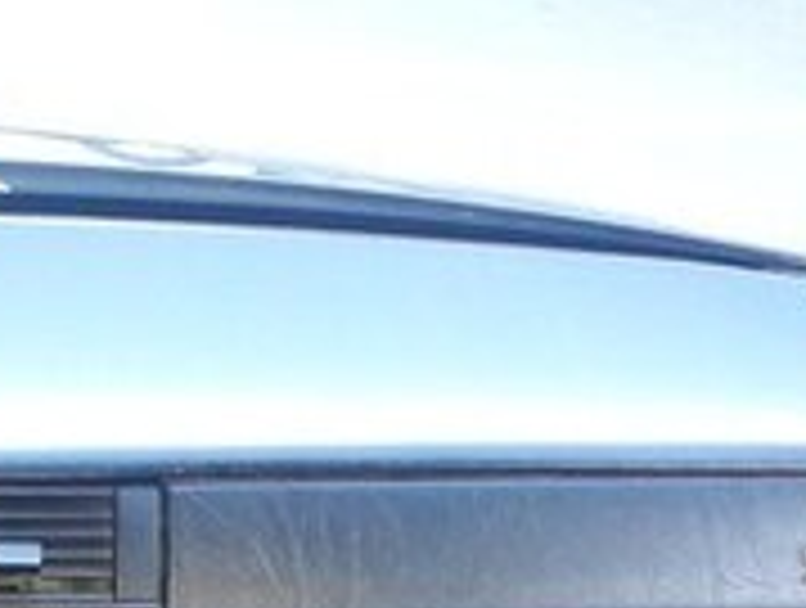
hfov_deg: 18.3
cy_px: 962
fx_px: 2403
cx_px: -95
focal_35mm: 103
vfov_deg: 13.4
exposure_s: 1/17
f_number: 1.9
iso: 200
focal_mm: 3.7
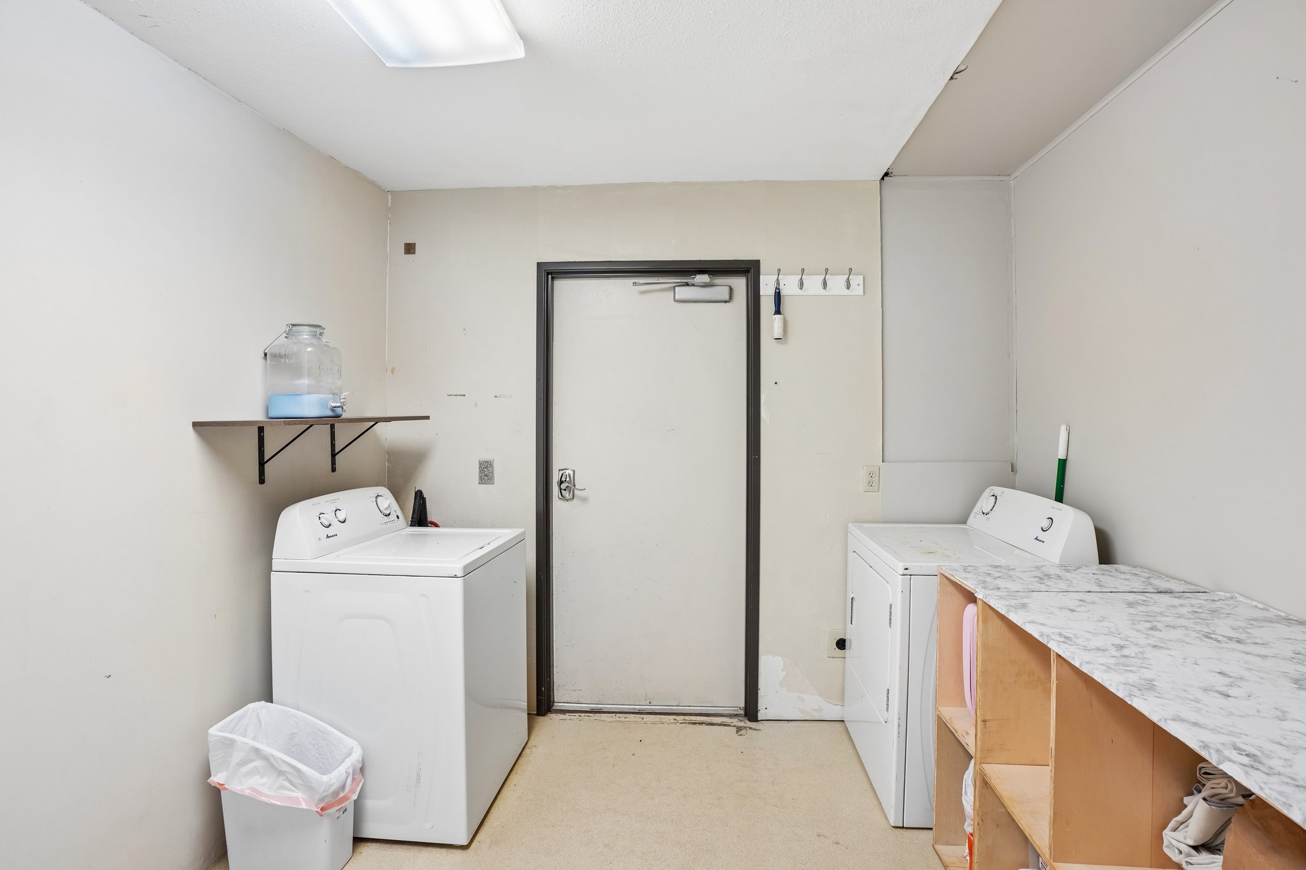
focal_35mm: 16
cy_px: 435
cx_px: 653
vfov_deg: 73.7
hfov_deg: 96.7
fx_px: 580
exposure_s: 1/10
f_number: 8
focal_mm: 16
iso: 400
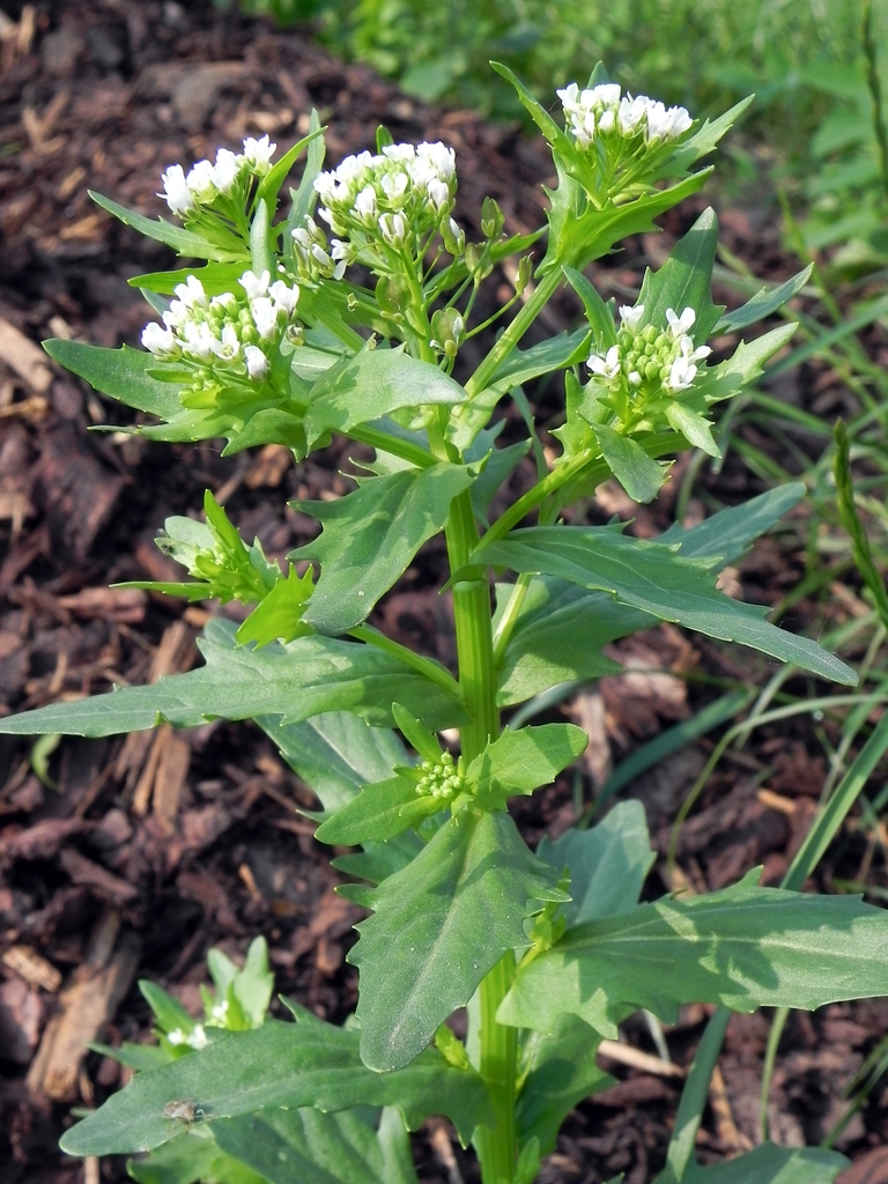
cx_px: 444
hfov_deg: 25.2
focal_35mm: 58
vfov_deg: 33.2
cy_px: 592
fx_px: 1984
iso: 160
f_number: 5.6
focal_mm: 10.3
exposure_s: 1/286
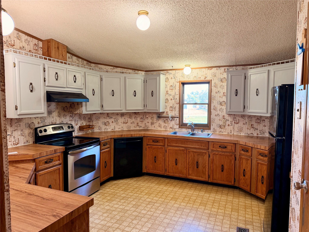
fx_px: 214
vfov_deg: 56.8
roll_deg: +0.8
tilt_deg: -3.2
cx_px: 154
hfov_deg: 71.6
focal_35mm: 24
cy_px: 116
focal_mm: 6.76
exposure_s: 1/60
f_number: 1.78
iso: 250
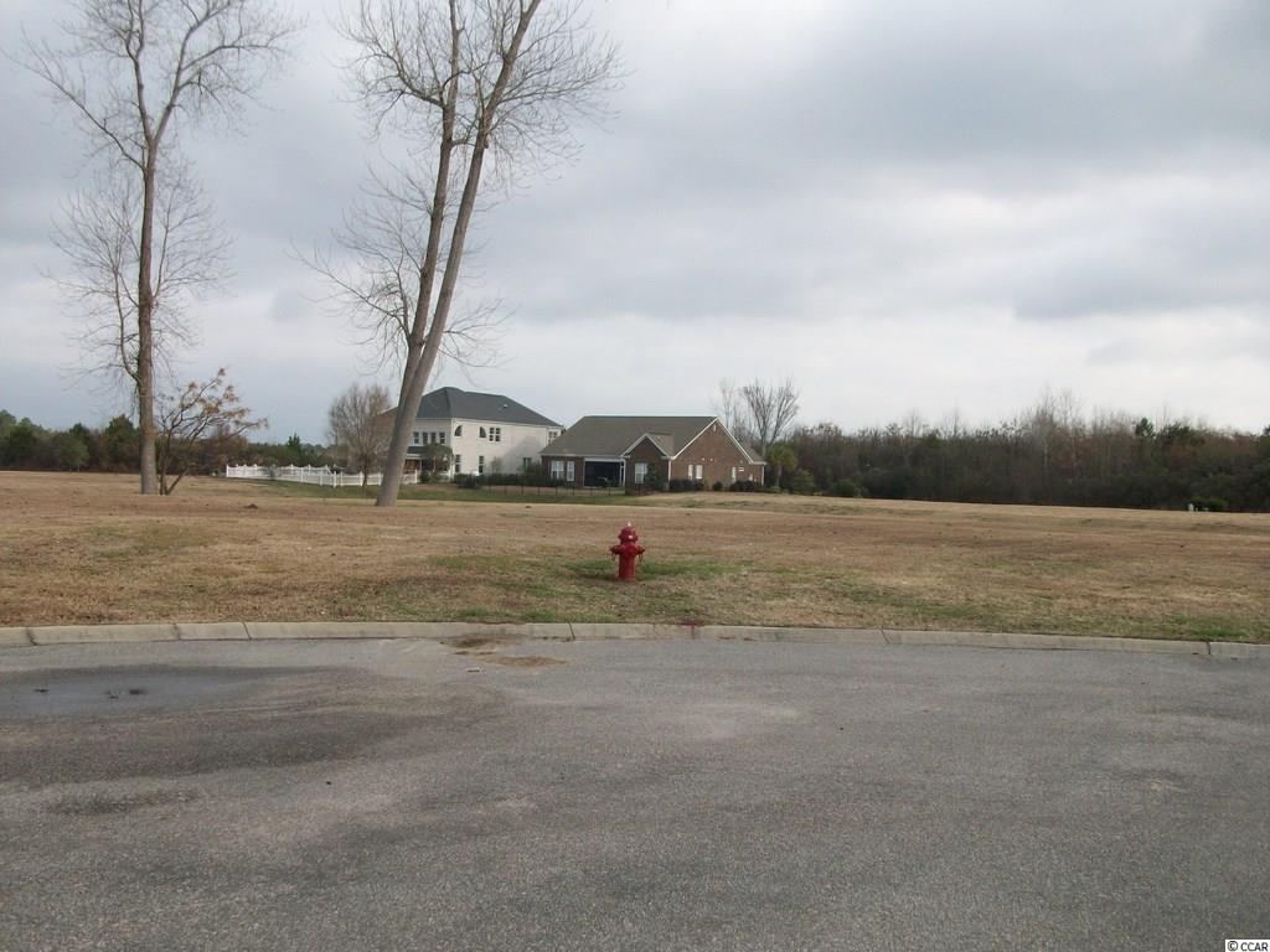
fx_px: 1247
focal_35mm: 34
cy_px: 476
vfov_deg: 41.8
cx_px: 635
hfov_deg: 54.0
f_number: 2.8
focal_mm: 5.7
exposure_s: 1/561
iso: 64
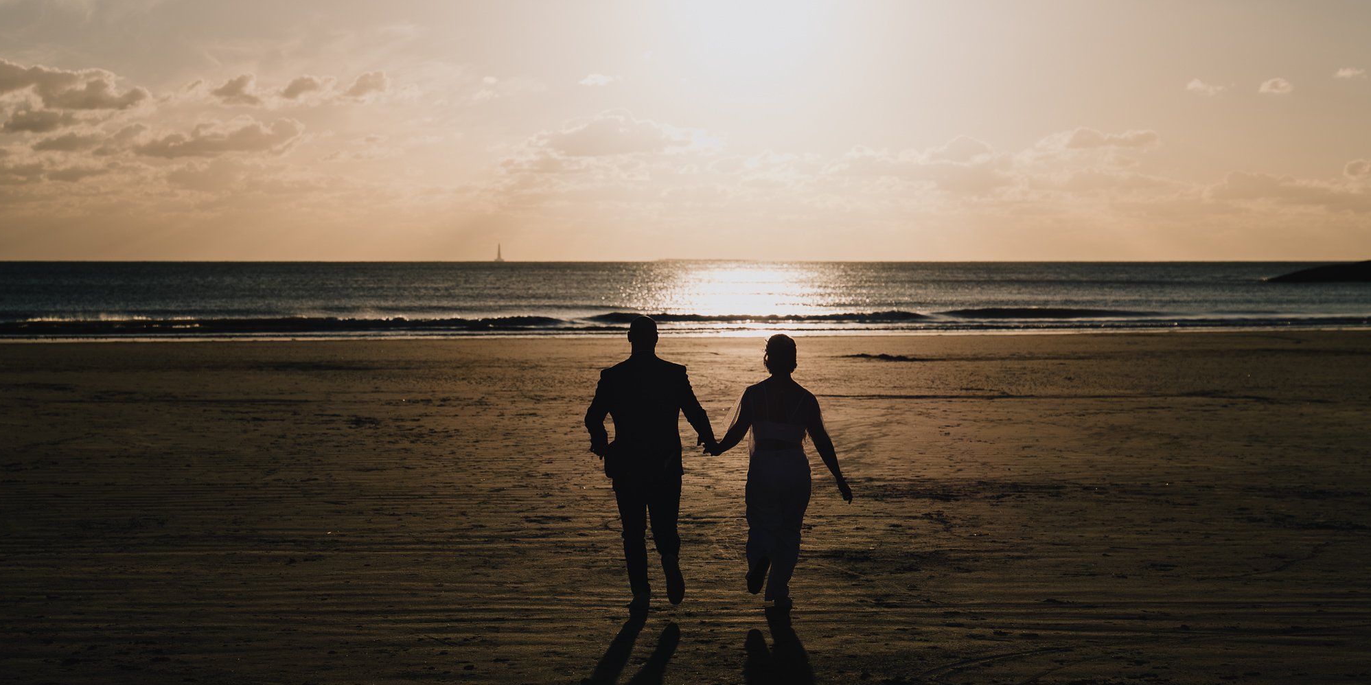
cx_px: 676
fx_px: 2798
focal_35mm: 79
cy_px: 401
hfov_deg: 27.5
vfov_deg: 14.0
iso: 80
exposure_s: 1/2000
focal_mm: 70
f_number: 4
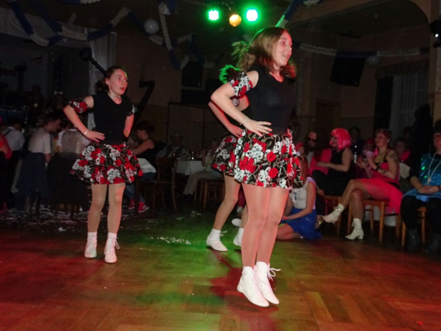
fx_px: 408
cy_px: 166
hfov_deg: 56.8
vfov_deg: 44.2
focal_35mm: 32
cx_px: 220
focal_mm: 5.43
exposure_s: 1/250
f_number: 4
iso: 800
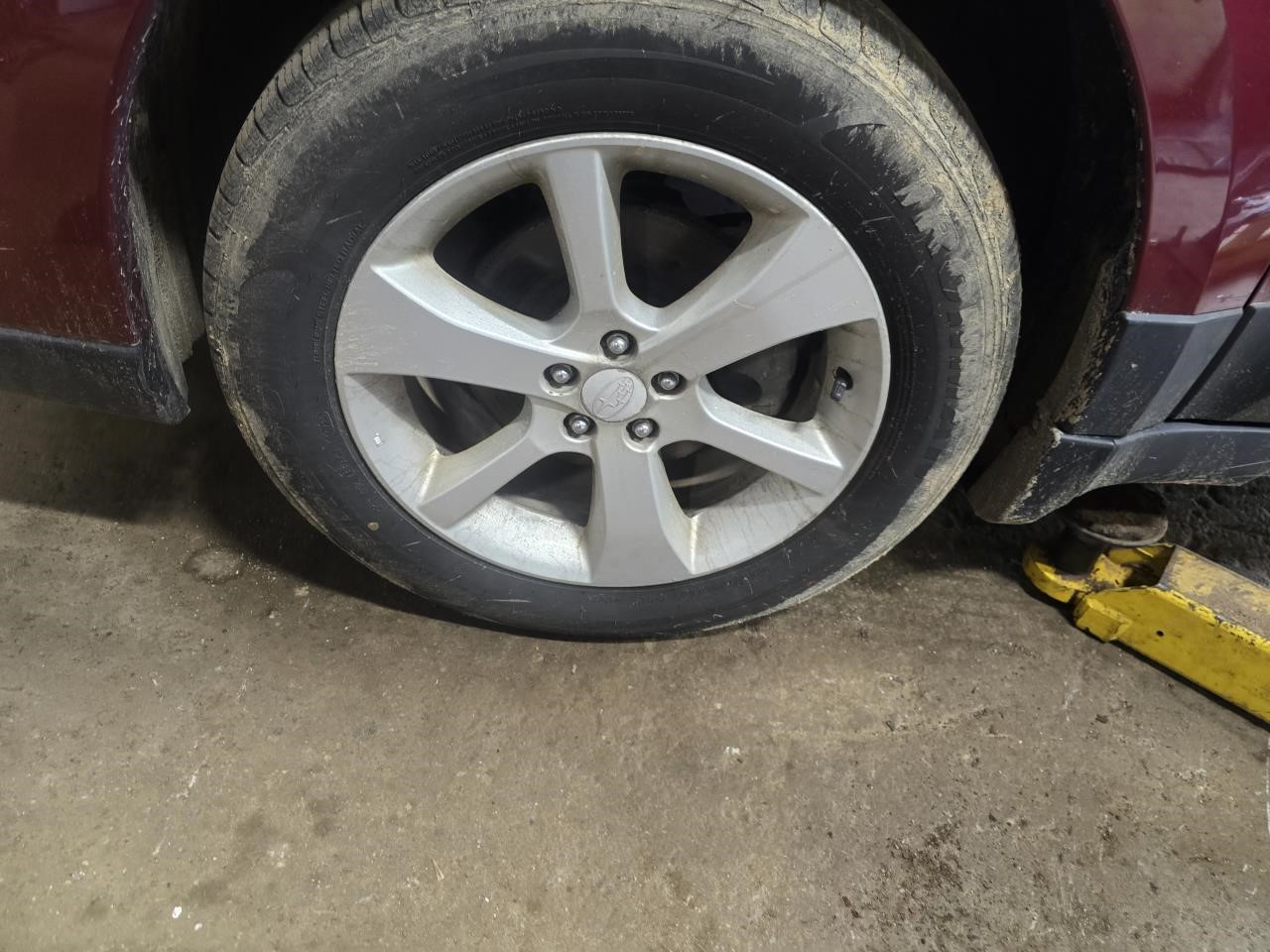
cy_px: 476
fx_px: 844
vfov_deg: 58.9
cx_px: 635
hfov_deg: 73.9
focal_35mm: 23
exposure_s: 1/60
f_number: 1.7
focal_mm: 6.3
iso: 640
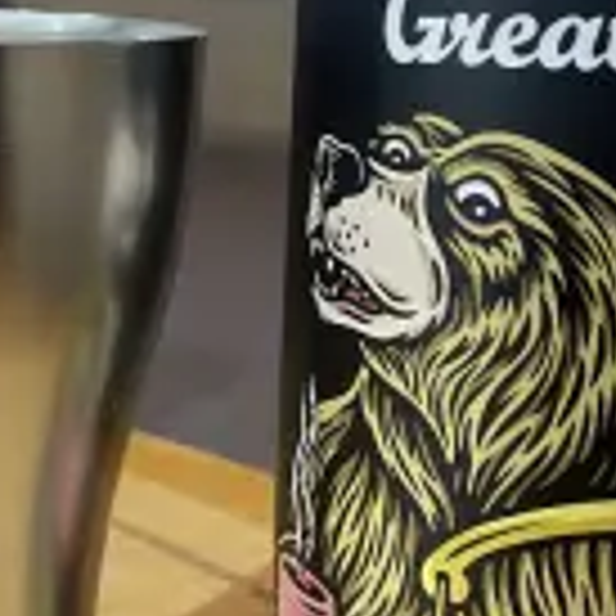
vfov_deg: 25.7
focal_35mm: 67
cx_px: 220
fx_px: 1349
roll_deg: -2.2
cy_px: 283
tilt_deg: -13.3
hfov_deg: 25.6
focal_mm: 4.2
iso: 320
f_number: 1.6
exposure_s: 1/60
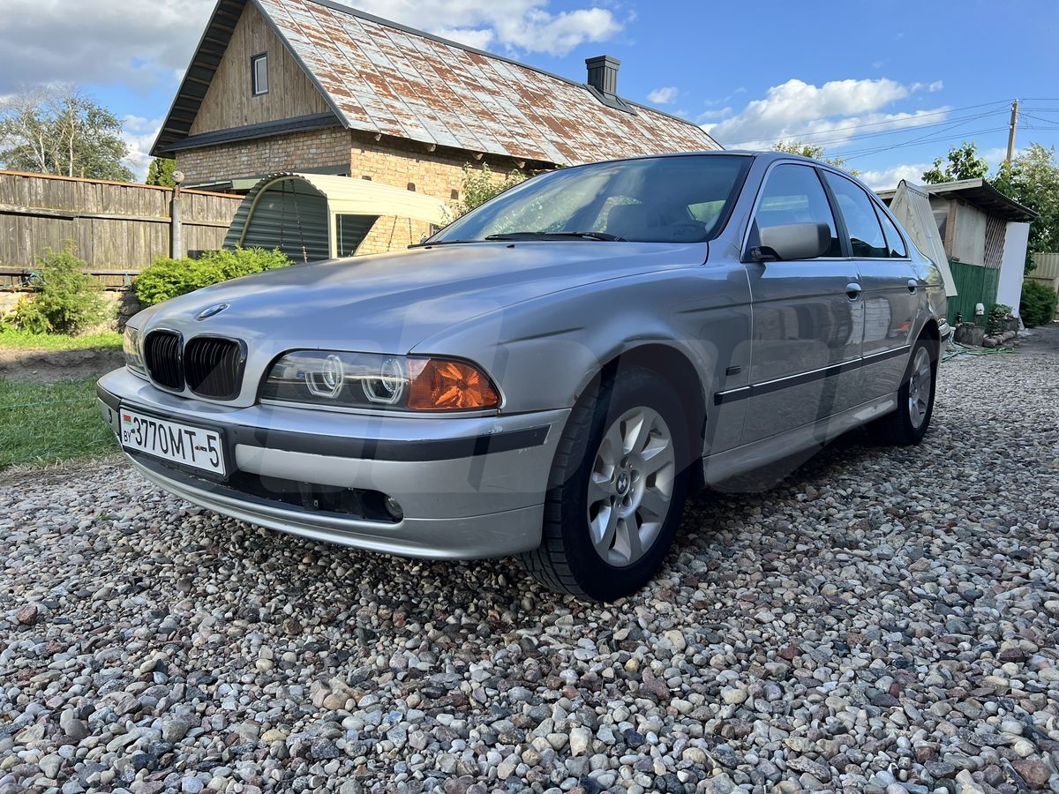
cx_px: 530
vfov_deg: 53.1
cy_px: 397
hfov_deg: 67.3
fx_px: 795
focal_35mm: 26
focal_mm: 5.7
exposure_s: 1/1135
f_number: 1.5
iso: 50
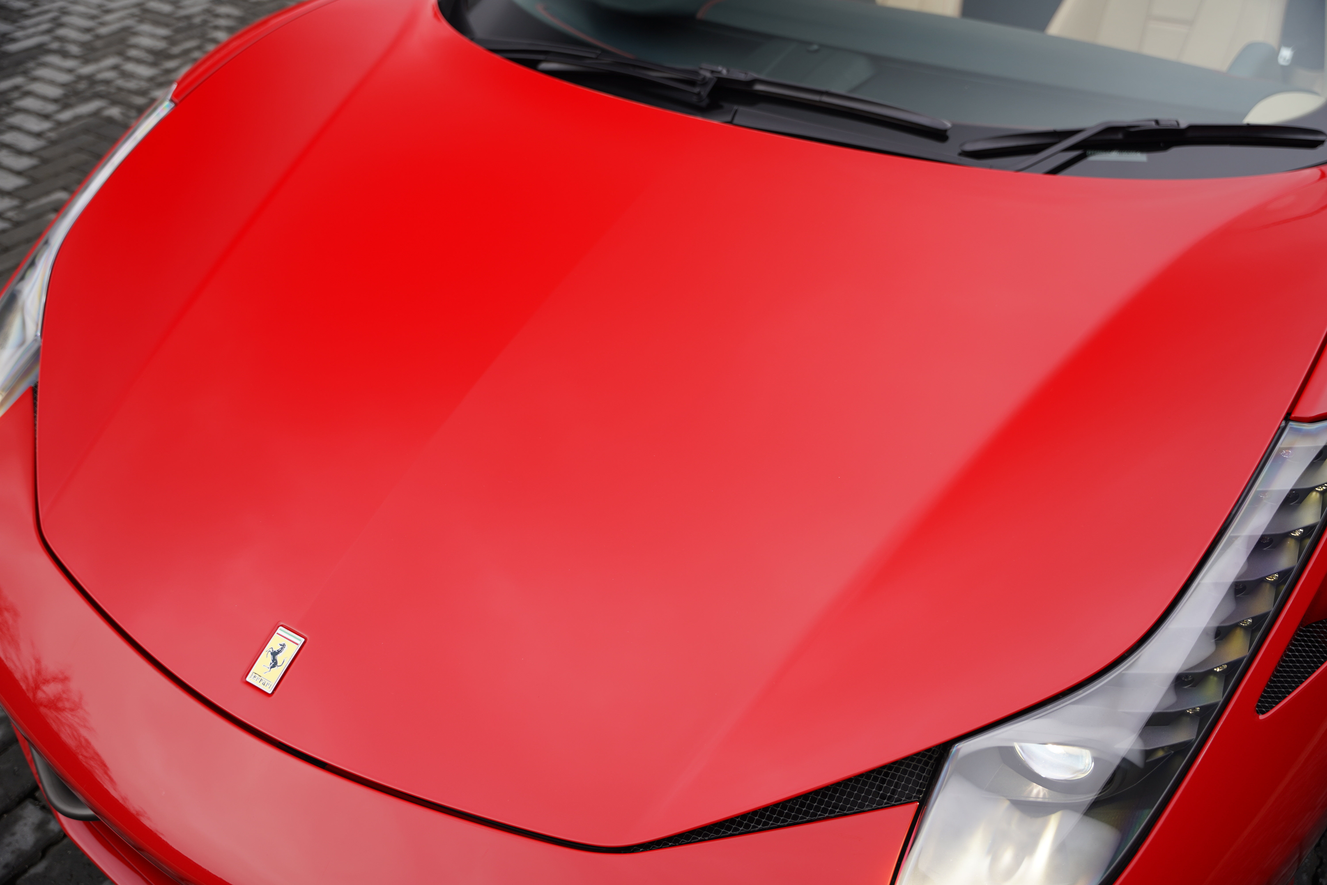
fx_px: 1132
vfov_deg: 42.7
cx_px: 664
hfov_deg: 60.8
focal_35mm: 31
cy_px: 442
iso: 100
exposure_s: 1/80
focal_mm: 30.7
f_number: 2.8
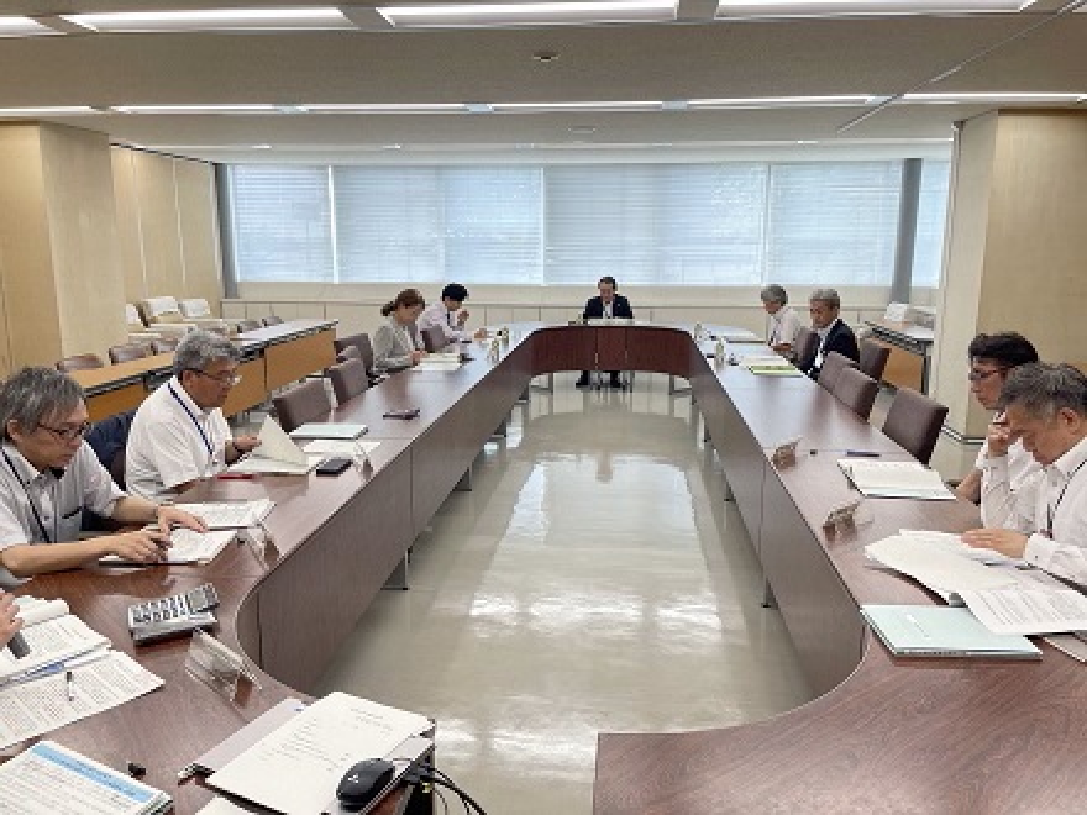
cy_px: 408
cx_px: 544
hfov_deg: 67.3
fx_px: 816
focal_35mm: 26
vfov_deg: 53.1
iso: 32
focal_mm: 4.2
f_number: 1.6
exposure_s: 1/108
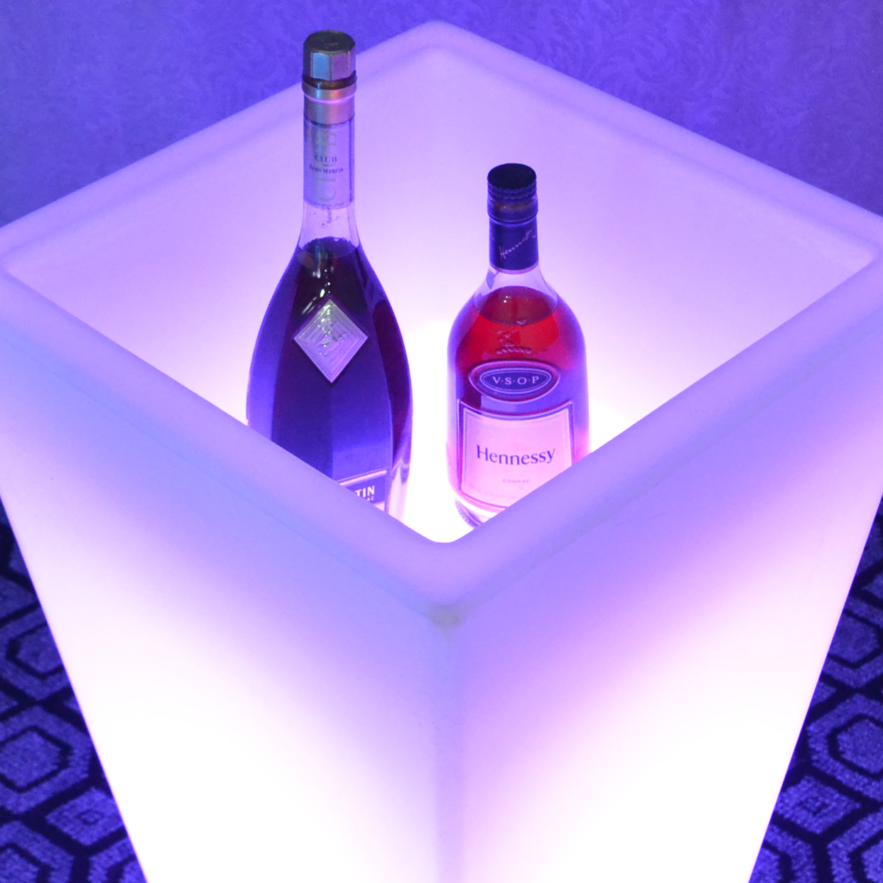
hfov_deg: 22.2
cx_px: 461
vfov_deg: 22.2
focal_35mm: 78
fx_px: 2251
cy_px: 475
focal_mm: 22
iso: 2500
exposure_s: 1/15
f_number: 3.8
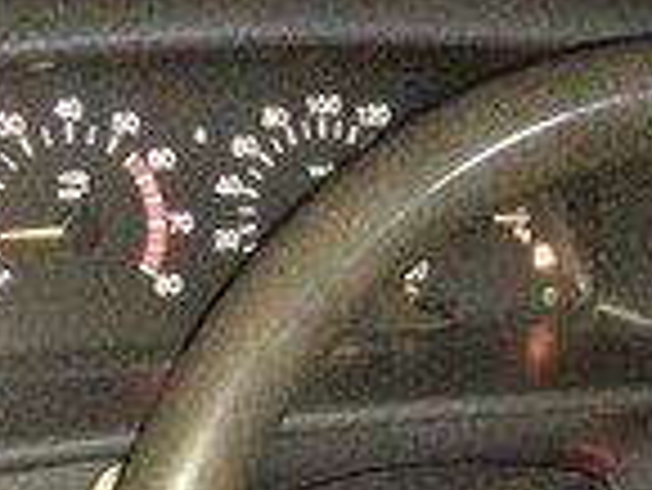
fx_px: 2488
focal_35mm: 132
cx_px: 634
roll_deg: -15.9
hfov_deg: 14.7
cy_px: 960
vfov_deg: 10.4
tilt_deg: -35.6
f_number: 2.2
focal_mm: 4.15
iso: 640
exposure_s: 1/17
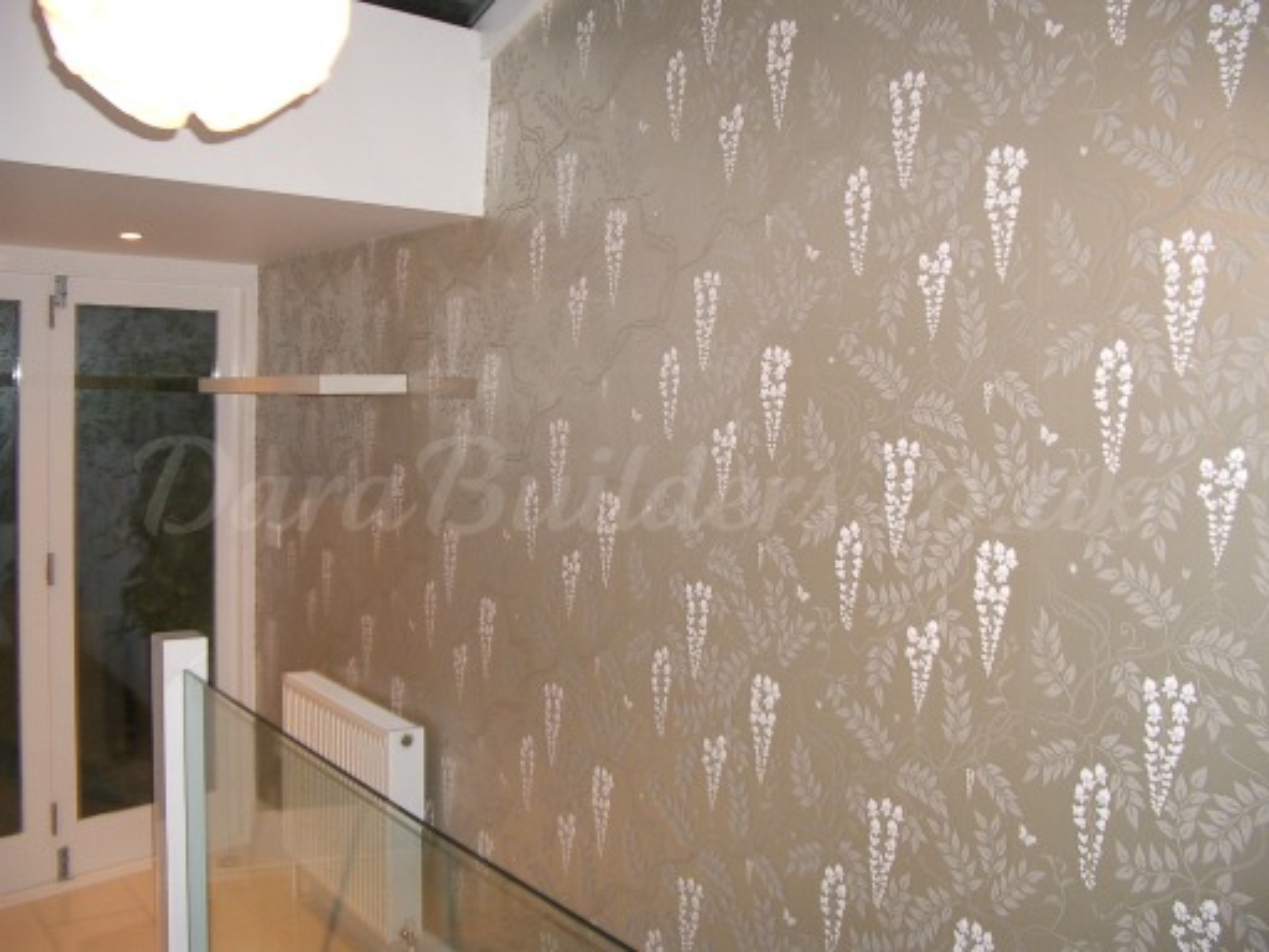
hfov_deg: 52.6
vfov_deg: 40.7
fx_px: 1283
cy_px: 476
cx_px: 634
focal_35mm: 35
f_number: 2.6
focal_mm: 5.8
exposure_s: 1/40
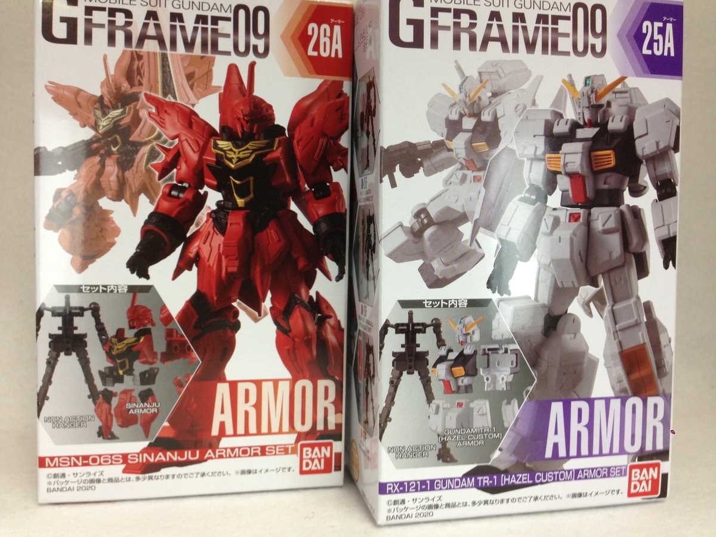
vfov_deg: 42.9
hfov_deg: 55.4
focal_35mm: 33
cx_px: 358
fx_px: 683
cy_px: 268
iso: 80
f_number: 2.4
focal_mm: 4.12
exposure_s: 1/20
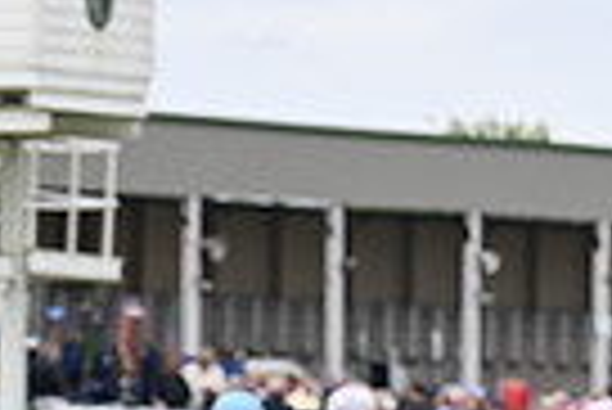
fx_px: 9819
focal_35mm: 577
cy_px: 818
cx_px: 1152
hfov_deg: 3.5
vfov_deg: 2.4
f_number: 6.3
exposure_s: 1/1000
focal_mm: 135
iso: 400
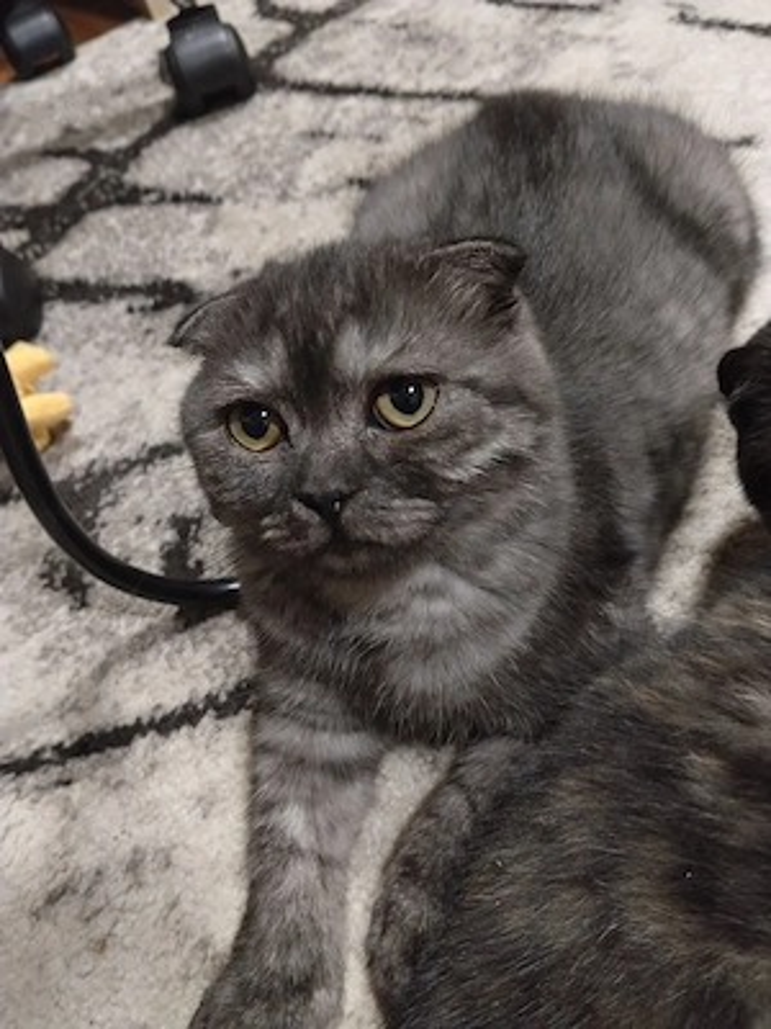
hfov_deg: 48.2
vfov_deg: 61.7
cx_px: 386
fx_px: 861
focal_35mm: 29
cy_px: 514
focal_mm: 4.22
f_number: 1.8
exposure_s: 1/20
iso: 400
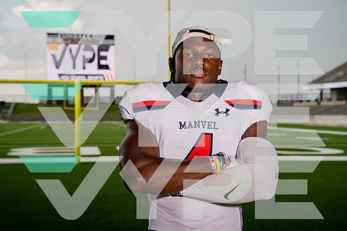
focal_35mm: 61
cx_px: 174
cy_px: 116
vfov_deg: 22.3
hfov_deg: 32.9
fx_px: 588
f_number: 6.3
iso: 1000
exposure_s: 1/1600
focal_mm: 61
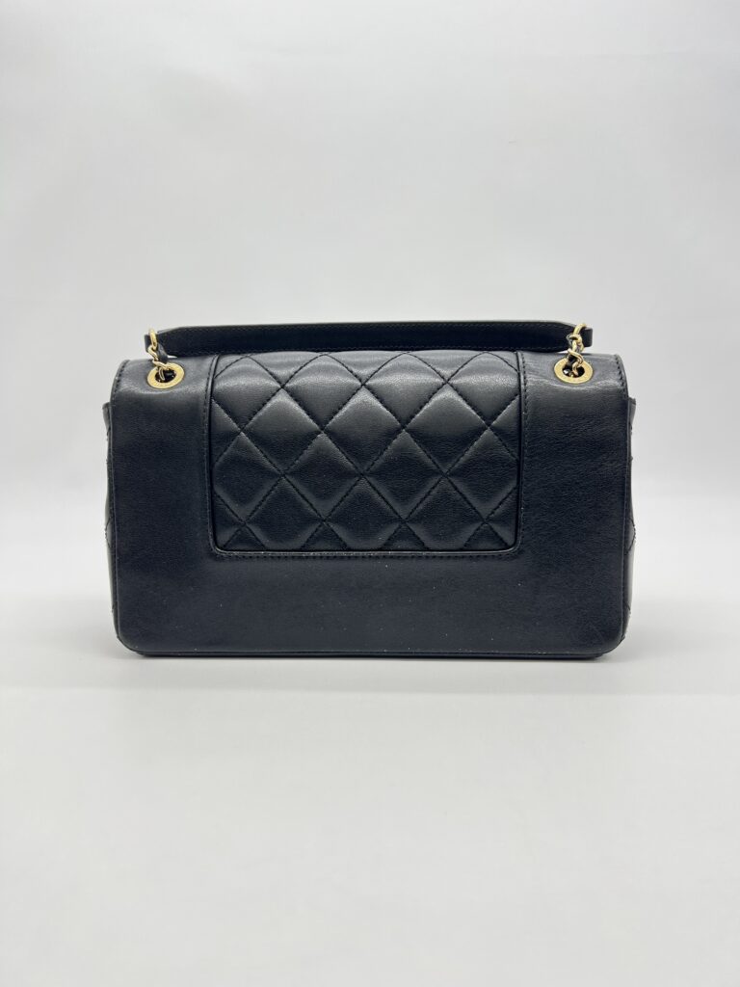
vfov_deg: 67.3
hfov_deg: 53.1
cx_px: 370
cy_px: 494
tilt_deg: -6.6
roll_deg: +0.0
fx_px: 741
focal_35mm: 26
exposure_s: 1/112
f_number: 1.5
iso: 32
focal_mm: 5.7
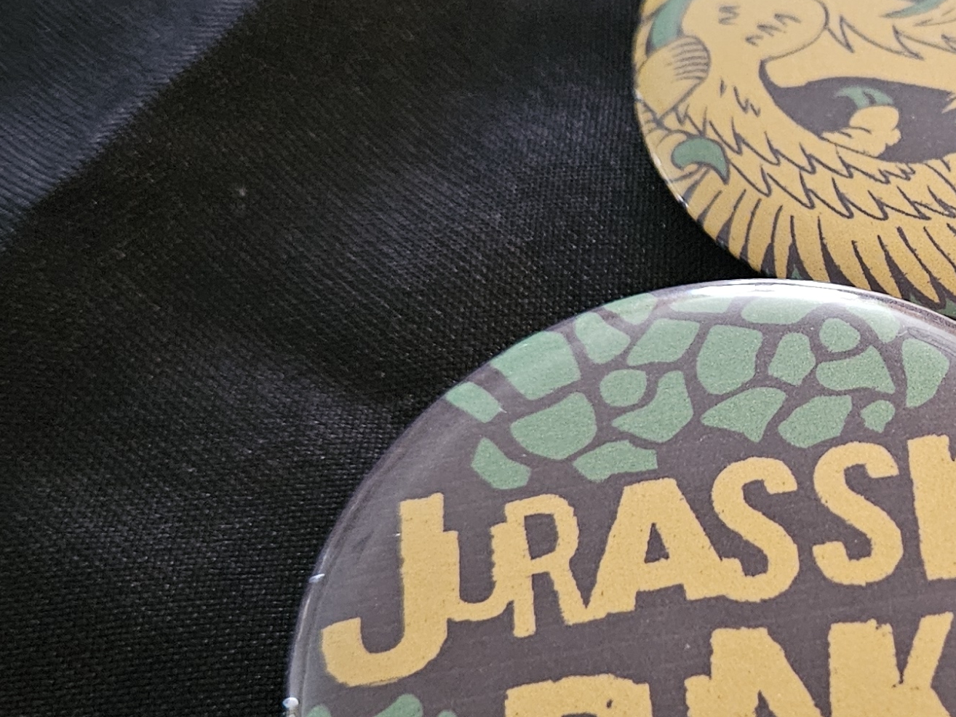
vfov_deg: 21.0
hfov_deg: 26.0
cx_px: 1009
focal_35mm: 70
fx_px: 1934
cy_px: 421
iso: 640
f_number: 1.8
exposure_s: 1/24
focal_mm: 5.4
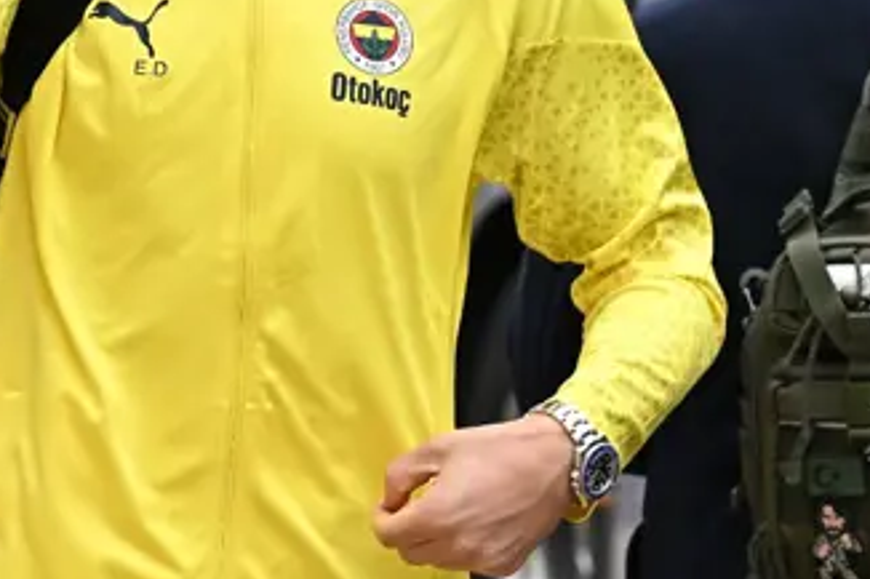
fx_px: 4565
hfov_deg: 10.9
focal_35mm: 189
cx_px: 451
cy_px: 125
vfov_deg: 7.2
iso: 500
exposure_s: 1/500
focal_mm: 70
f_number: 3.5
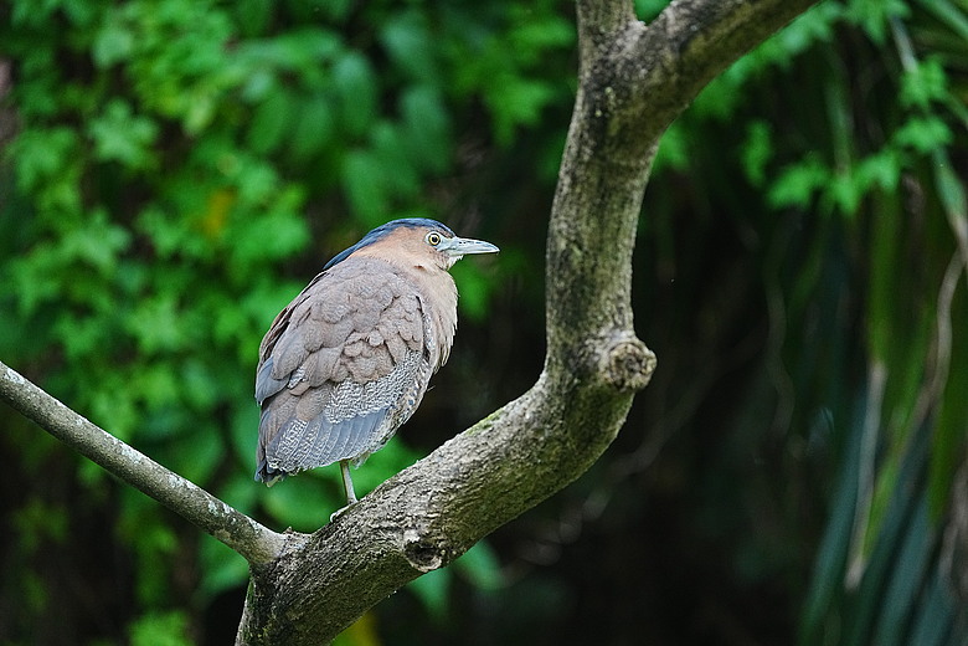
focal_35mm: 400
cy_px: 323
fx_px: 10755
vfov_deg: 3.4
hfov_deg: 5.2
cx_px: 484
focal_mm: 400
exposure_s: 1/400
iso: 4000
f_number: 4.5
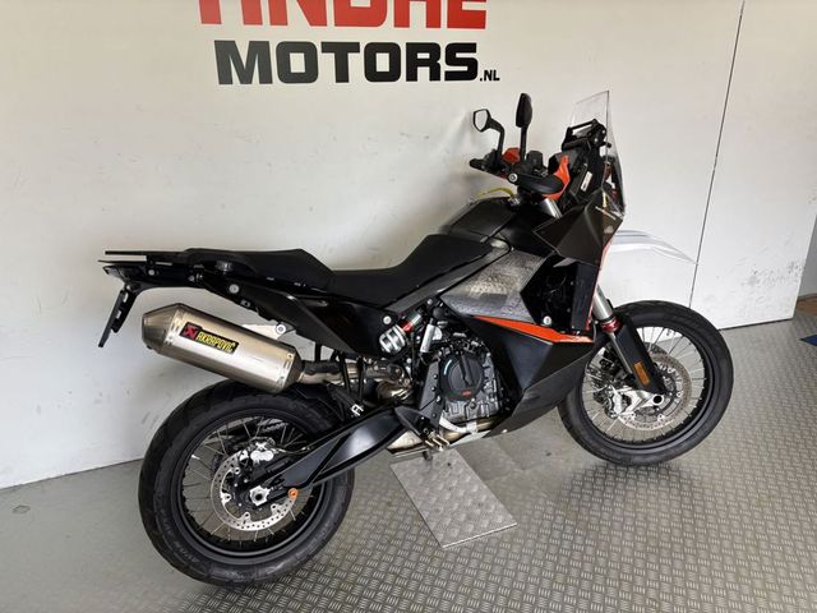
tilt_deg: -21.8
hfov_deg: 67.3
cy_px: 306
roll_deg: +0.1
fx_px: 614
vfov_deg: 53.1
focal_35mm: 26
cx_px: 408
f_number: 1.6
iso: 80
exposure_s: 1/100
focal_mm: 5.96
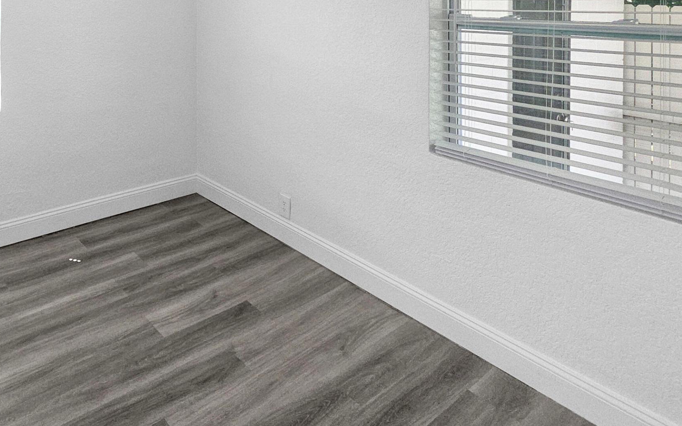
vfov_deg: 45.7
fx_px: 446
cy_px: 35
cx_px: 179
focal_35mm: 24
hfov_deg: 70.3
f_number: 2.2
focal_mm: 2.2
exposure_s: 1/120
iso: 80
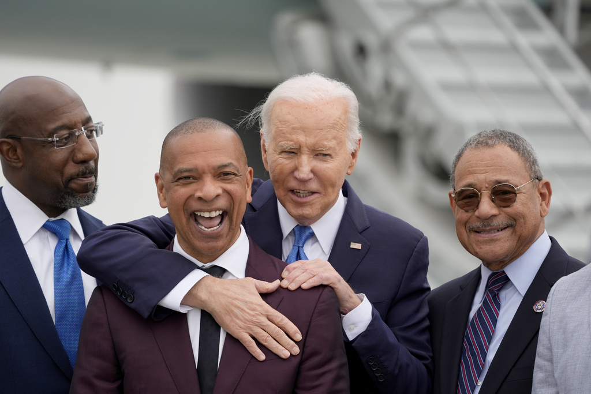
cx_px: 296
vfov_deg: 4.5
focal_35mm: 303
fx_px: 4975
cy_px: 197
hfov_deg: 6.8
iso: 500
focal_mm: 303
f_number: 5.6
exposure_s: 1/1000
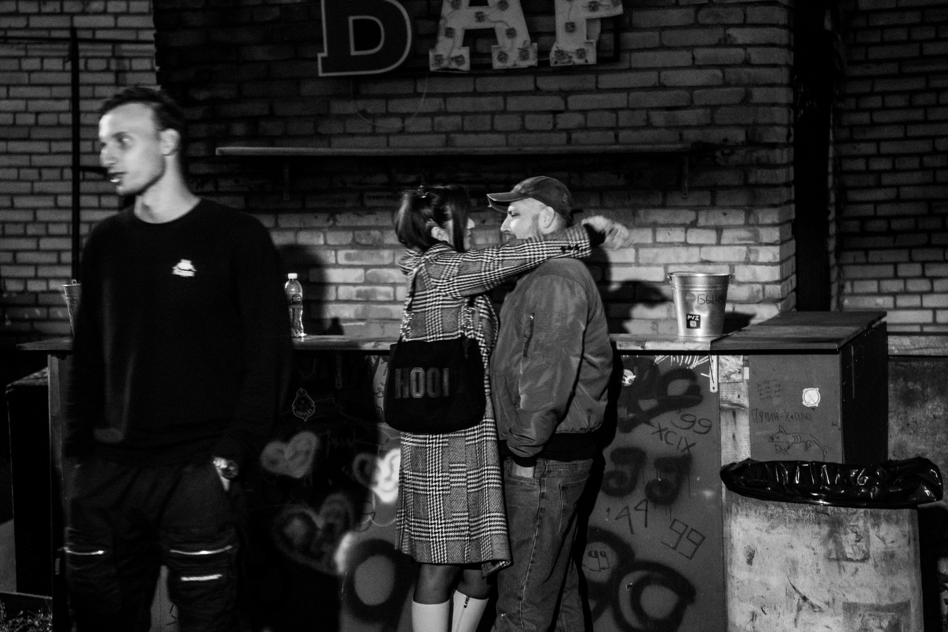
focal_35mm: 83
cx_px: 474
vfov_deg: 16.4
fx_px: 2190
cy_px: 285
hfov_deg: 24.4
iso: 5000
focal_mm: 75
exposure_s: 1/15
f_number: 2.8
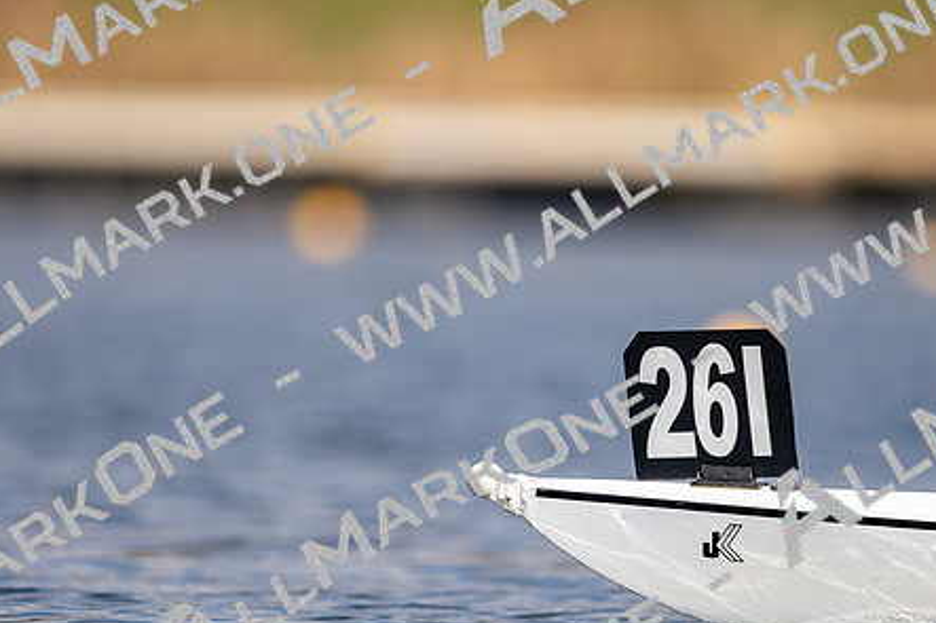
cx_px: 596
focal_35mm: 1179
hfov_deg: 1.8
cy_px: 369
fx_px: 30641
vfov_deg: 1.2
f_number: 4
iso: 160
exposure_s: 1/2000
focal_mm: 600
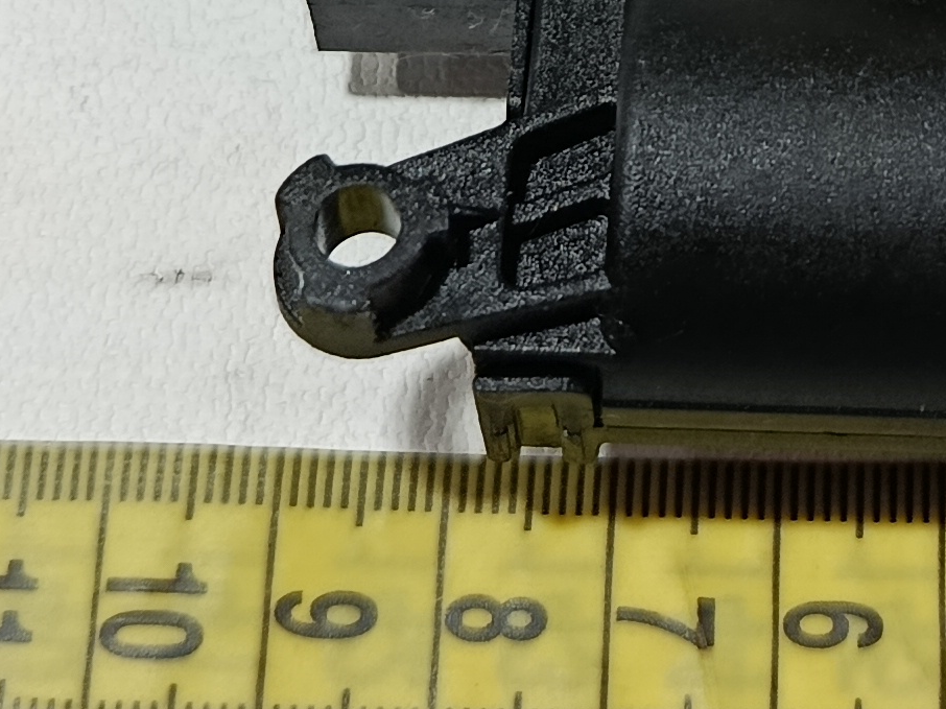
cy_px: -362
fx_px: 2896
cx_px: 931
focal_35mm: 106
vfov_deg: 13.2
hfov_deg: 18.1
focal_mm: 5.24
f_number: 1.7
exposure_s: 1/120
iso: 213
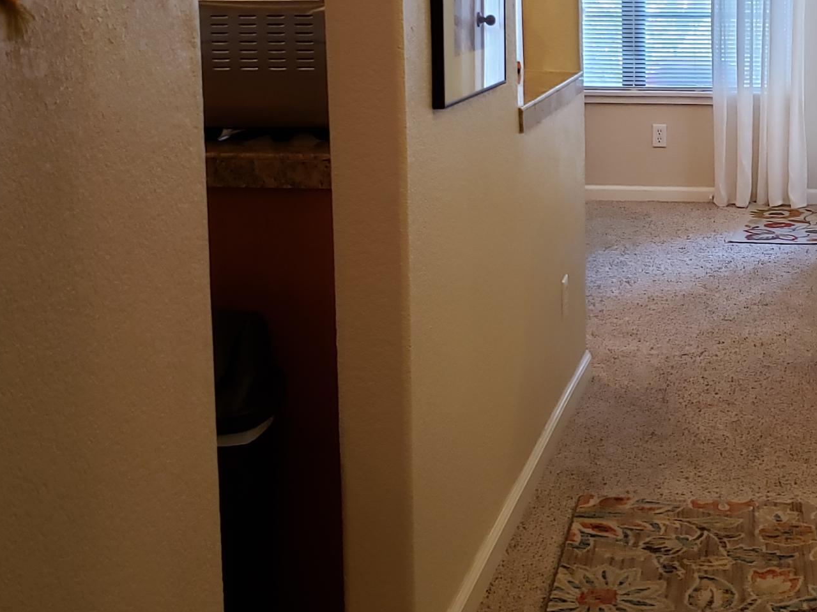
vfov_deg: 23.9
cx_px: 685
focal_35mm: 61
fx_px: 1440
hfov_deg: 30.7
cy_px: 186
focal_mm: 4.3
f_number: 1.5
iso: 200
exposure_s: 1/60
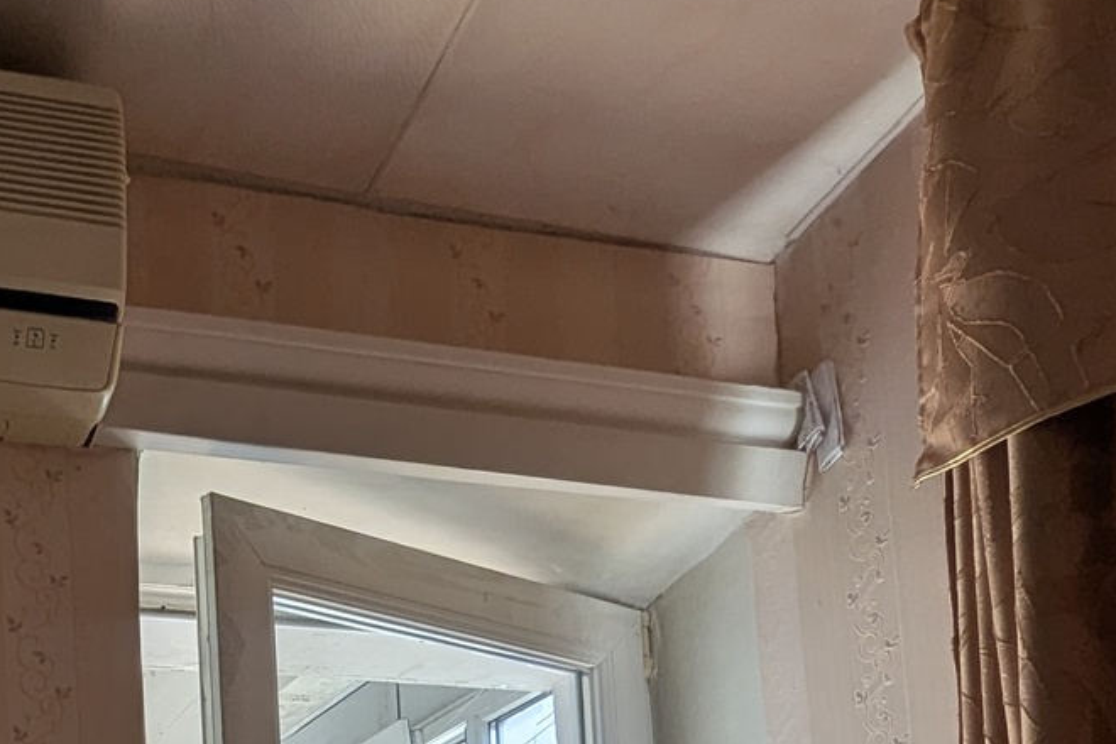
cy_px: 1062
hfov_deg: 42.4
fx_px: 1302
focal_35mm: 42
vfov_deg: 25.5
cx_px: 103
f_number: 2.2
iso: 40
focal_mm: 1.95
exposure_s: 1/169
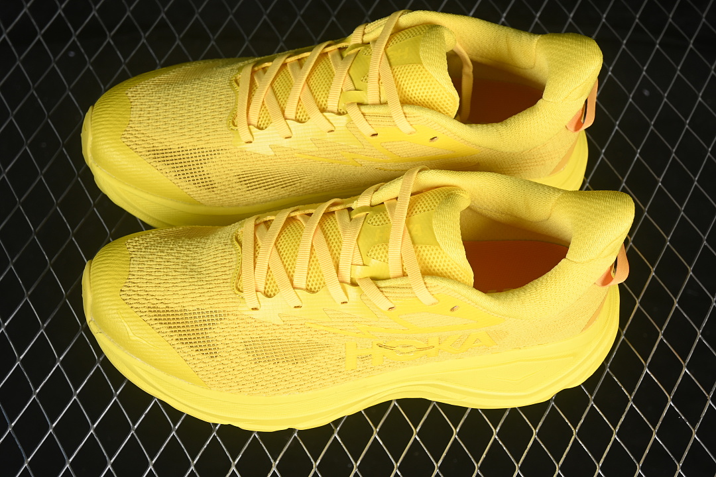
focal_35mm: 75
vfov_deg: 18.2
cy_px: 238
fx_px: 1492
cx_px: 358
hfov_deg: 27.0
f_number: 7.1
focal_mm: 50
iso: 160
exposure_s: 1/80
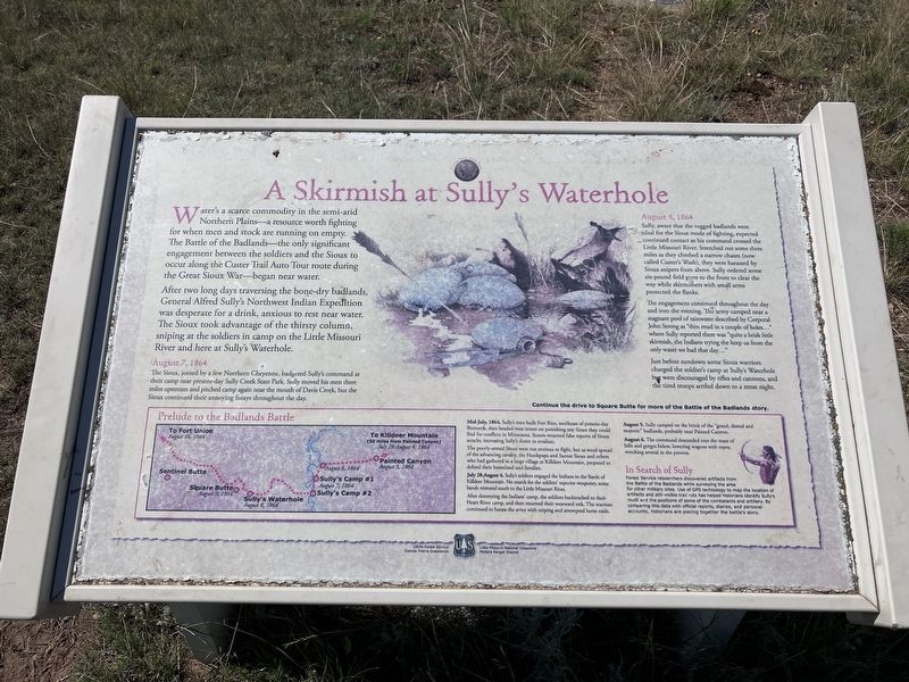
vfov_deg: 49.7
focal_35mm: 28
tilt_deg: -42.1
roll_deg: -1.2
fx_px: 735
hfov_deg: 63.4
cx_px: 454
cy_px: 341
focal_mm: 3.99
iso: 32
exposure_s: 1/6897
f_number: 1.8
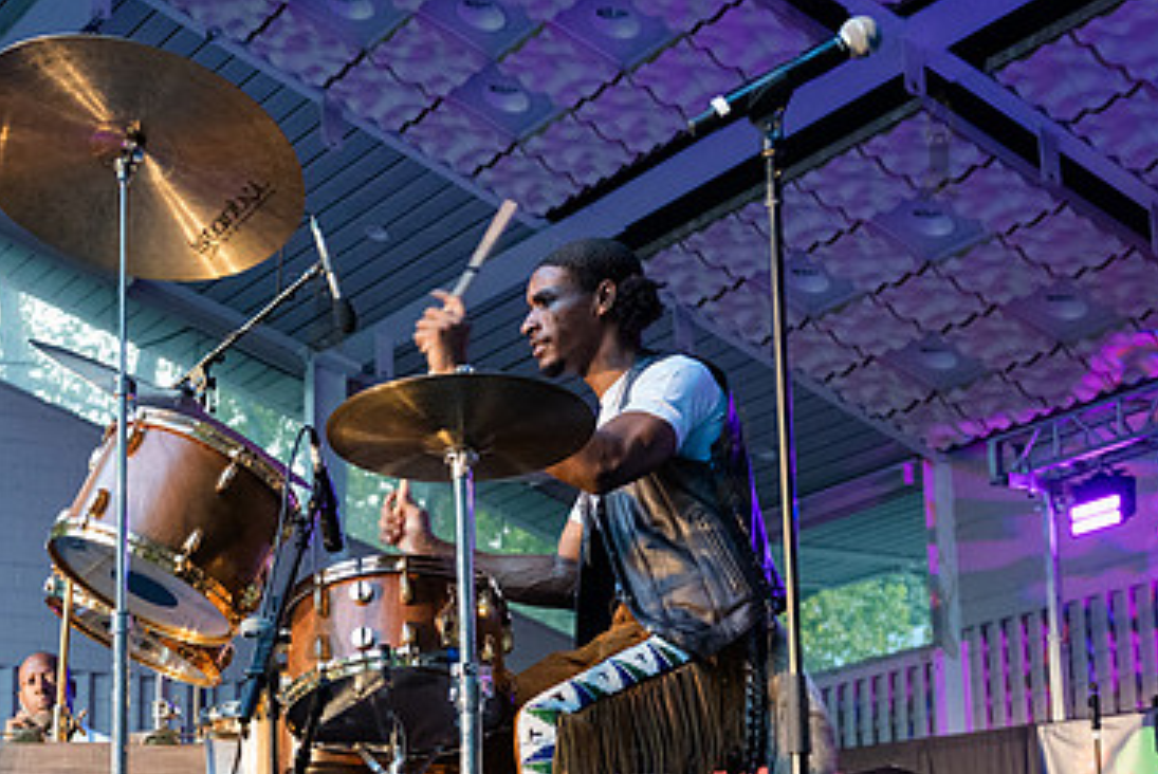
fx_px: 2253
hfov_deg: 28.6
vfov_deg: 19.3
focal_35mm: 70
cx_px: 349
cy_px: 605
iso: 5000
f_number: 3.5
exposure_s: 1/250
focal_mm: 42
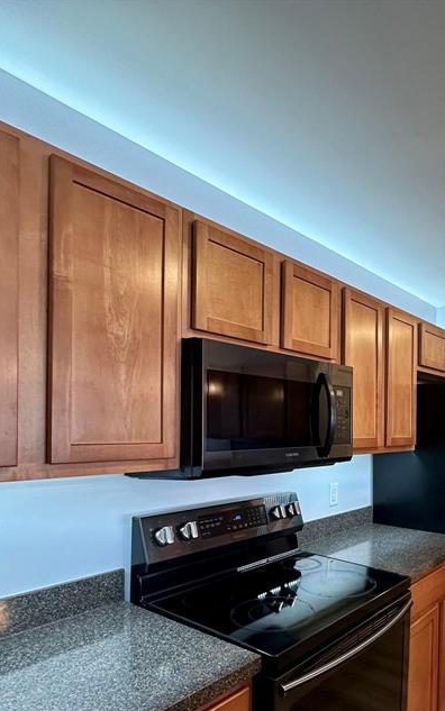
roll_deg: -0.4
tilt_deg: -0.6
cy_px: 429
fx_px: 465
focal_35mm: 24
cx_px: 356
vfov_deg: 73.9
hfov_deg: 48.2
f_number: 2.2
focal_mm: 2.22
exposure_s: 1/60
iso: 200
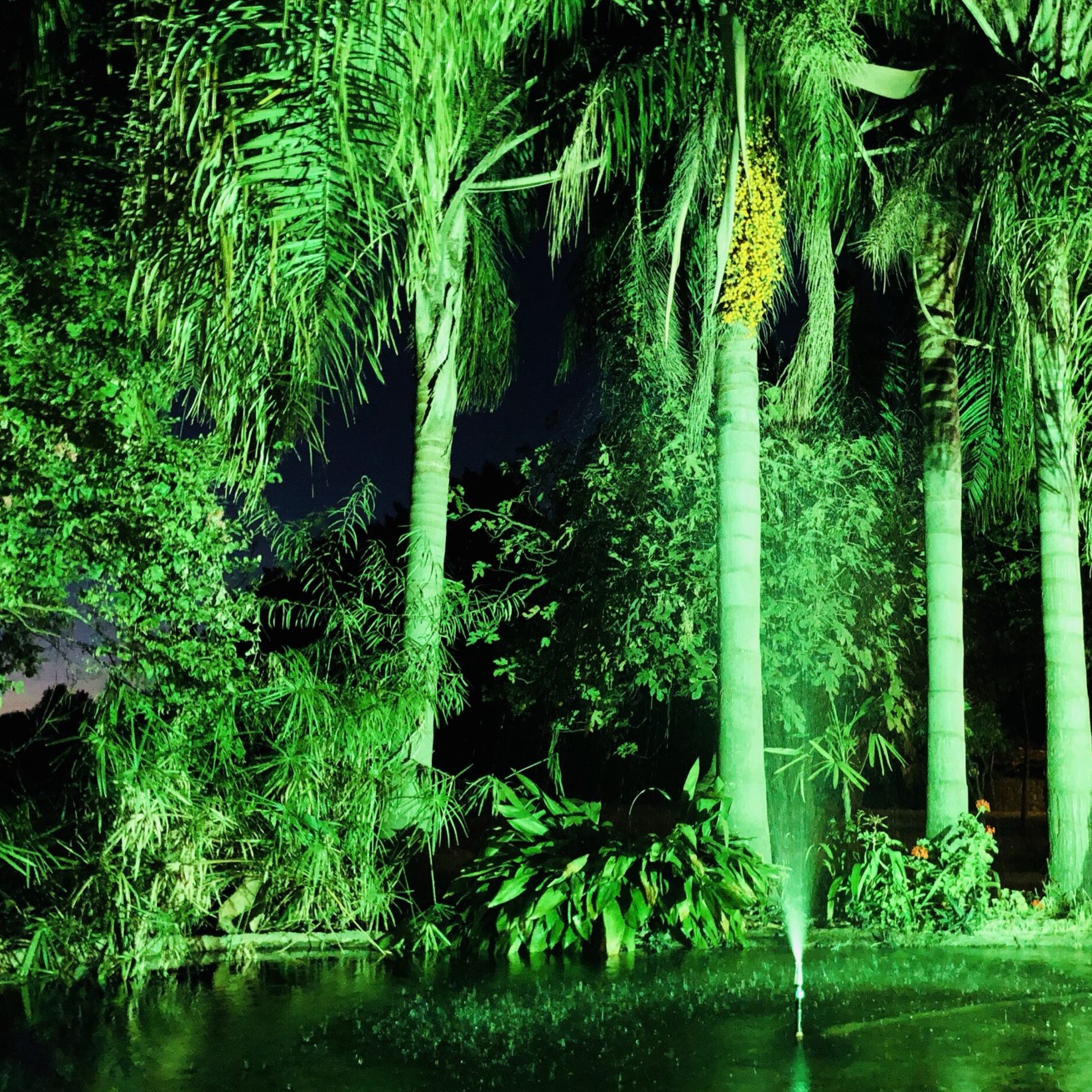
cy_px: 541
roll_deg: +0.7
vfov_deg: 48.4
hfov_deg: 47.8
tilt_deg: +11.5
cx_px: 706
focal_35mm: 34
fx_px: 1213
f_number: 1.8
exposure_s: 1/4
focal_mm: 3.99
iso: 400
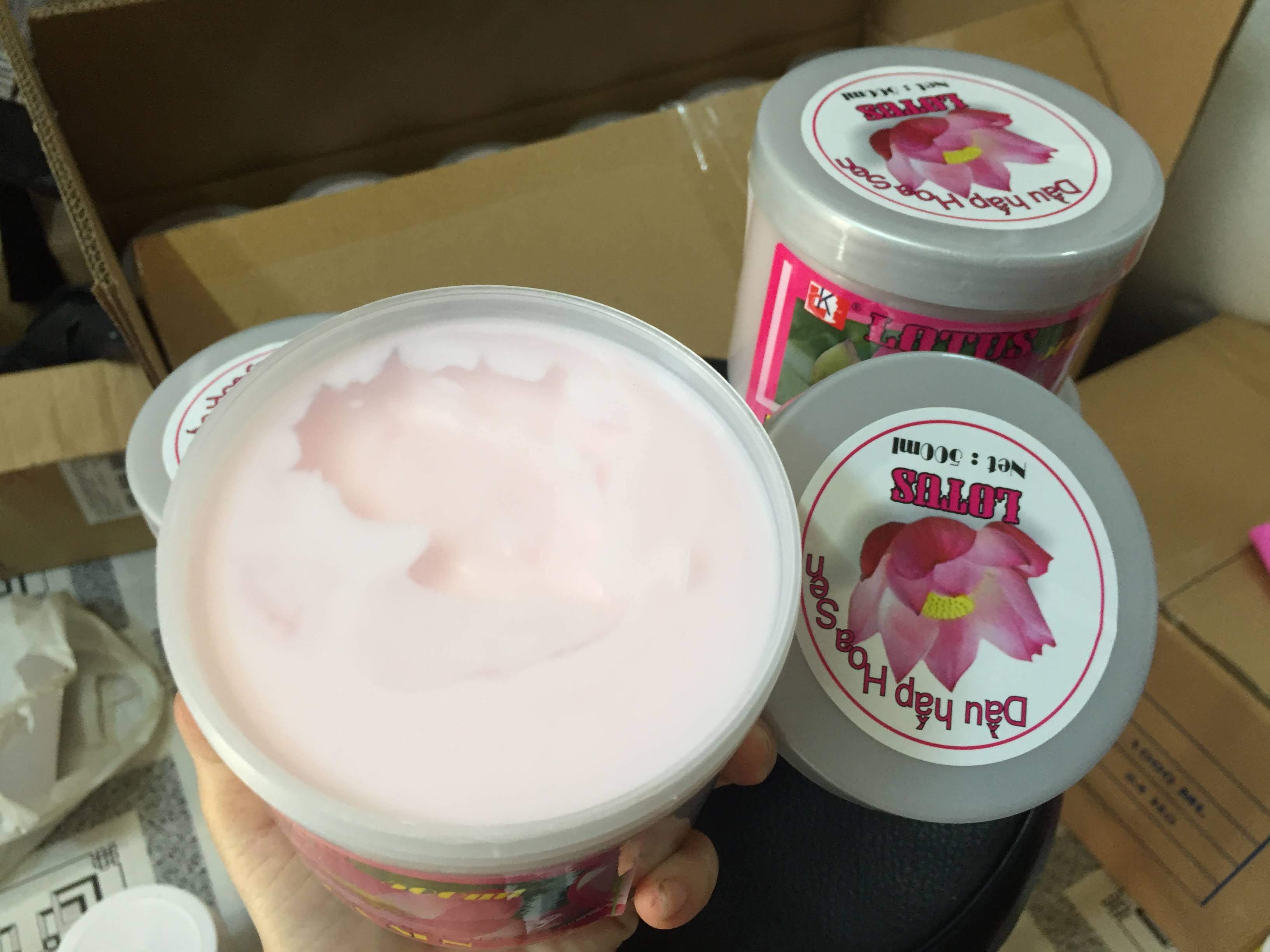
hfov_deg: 61.7
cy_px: 476
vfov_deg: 48.2
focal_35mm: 29
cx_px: 635
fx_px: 1064
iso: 125
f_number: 2.2
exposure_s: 1/33
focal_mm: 4.15
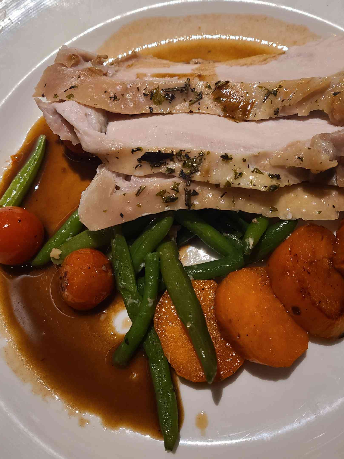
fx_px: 411
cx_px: 187
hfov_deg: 45.4
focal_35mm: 31
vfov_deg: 58.3
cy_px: 218
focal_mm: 5.4
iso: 400
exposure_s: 1/40
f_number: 1.8
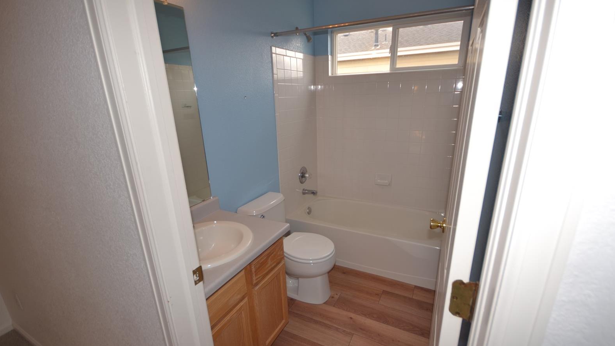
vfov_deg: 67.1
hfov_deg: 99.4
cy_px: 182
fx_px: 261
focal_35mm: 16
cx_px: 312
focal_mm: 10
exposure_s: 1/60
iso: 100
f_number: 4
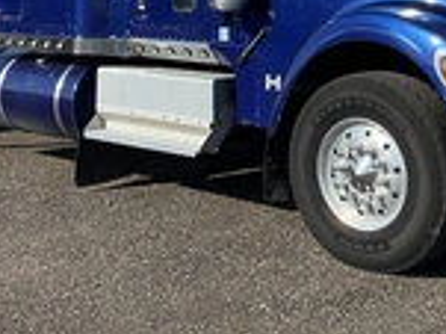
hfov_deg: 25.3
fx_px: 991
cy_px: -44
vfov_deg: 18.3
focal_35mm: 77
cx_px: 272
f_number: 1.8
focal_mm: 3
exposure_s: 1/1786
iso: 25
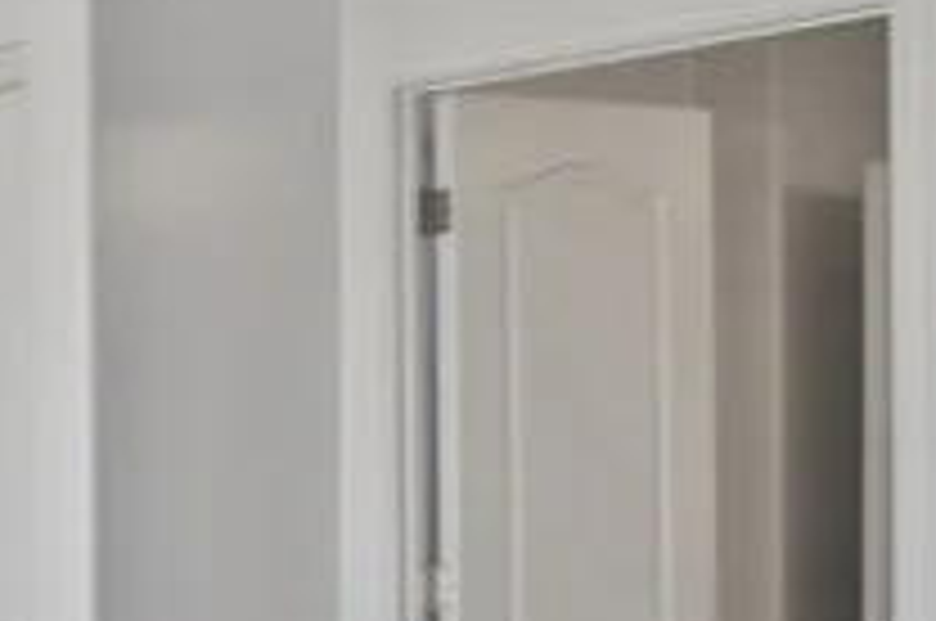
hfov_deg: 15.2
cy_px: 569
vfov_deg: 18.0
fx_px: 1921
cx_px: -1300
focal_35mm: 74
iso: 400
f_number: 8
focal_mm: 10
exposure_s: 1/20
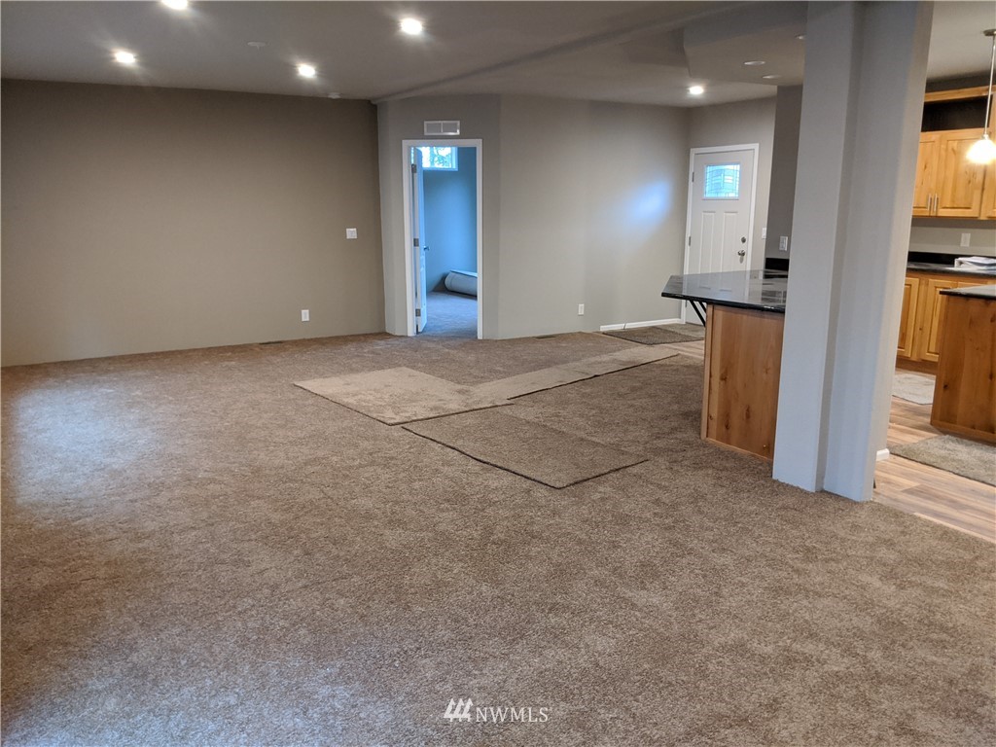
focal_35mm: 27
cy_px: 374
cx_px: 498
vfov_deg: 51.4
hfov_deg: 65.3
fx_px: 777
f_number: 1.8
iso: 243
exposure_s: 1/24
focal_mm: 4.44
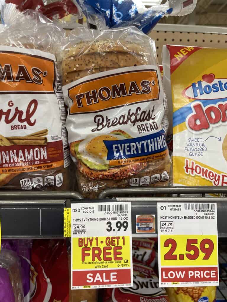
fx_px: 227
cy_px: 151
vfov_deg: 67.3
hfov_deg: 53.1
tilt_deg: -6.6
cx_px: 114
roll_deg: +0.2
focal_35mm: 26
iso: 80
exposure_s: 1/60
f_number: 1.6
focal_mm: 4.2
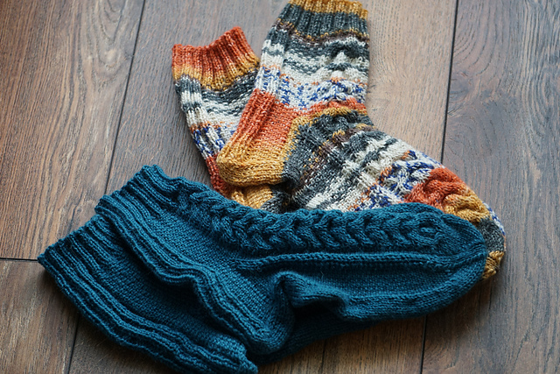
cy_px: 187
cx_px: 280
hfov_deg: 16.5
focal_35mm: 124
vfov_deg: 11.0
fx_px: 1937
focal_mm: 83
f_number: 5
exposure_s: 1/160
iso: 640
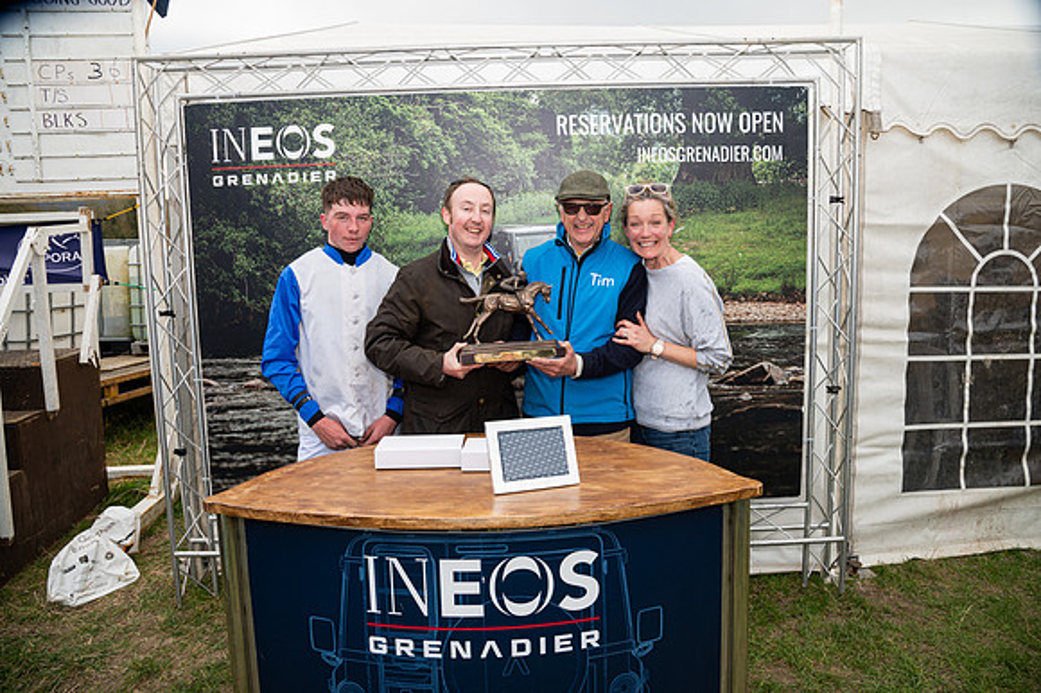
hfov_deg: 73.8
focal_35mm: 24
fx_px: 694
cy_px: 346
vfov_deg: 53.1
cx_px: 520
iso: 200
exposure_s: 1/250
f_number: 5
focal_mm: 24
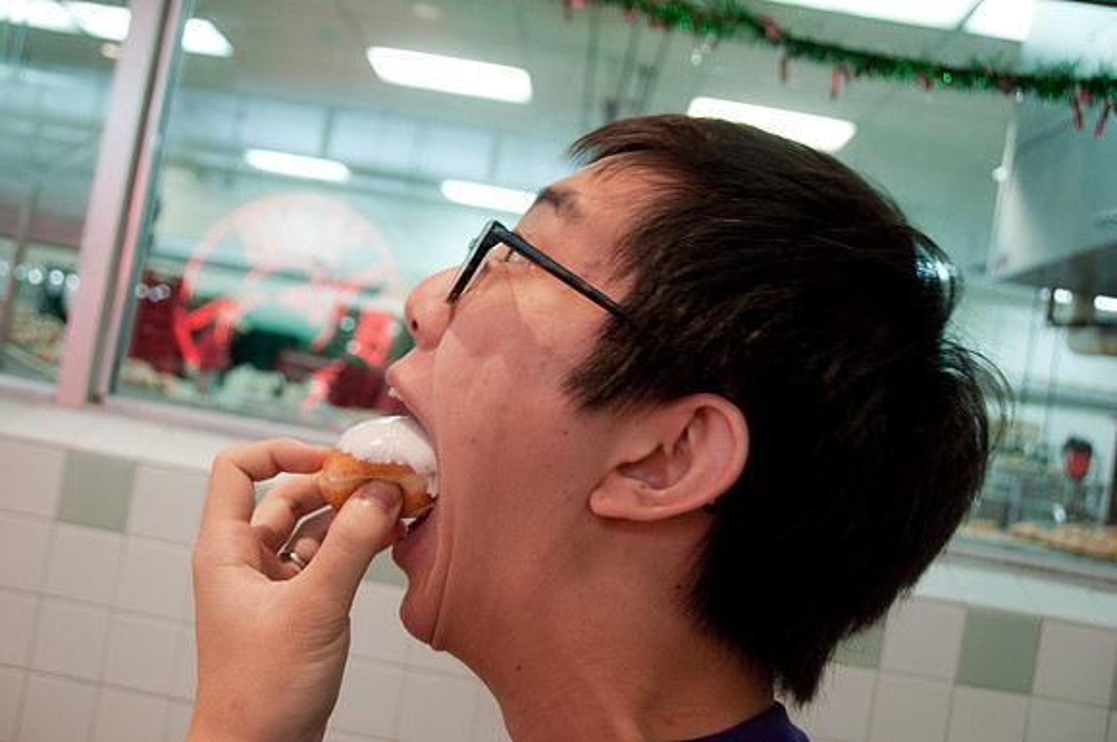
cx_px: 558
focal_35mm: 33
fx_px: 1022
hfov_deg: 57.3
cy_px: 371
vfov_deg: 39.9
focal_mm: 22
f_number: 3.8
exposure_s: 1/20
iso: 220
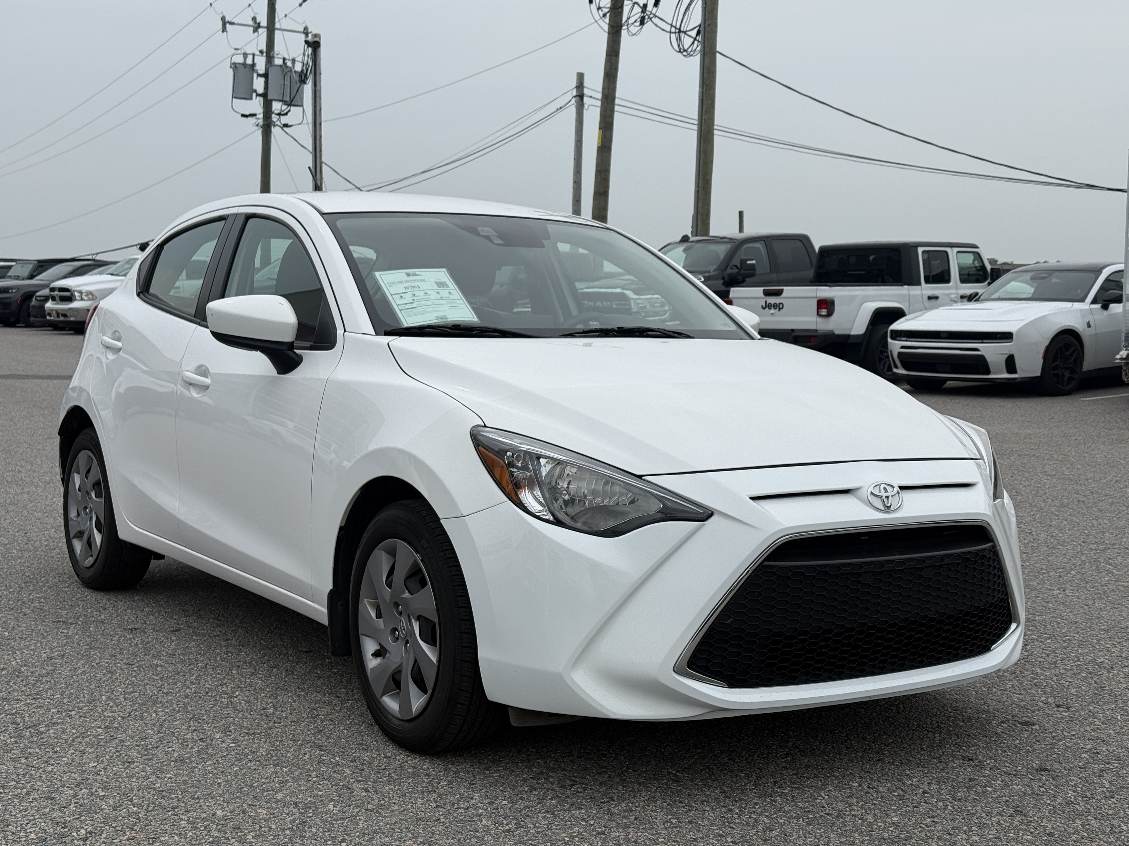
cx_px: 564
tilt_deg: -5.1
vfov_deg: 30.3
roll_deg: -0.2
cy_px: 423
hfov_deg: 39.7
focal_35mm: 48
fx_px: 1566
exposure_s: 1/5587
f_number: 1.78
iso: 64
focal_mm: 6.76
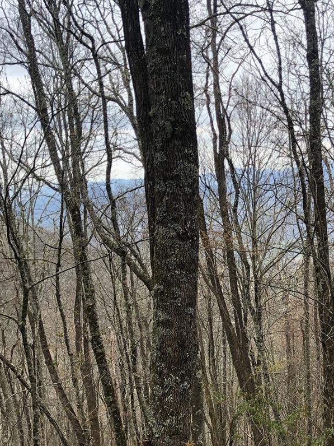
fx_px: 695
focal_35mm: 54
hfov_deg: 26.5
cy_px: 392
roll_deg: +2.0
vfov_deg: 33.8
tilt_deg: -17.2
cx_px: 274
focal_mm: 4
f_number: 1.8
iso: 20
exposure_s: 1/185
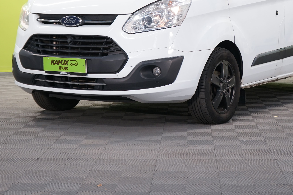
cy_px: 23
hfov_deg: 20.8
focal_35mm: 98
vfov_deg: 13.8
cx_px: 184
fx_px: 798
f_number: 5
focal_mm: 55
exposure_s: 1/25
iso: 400
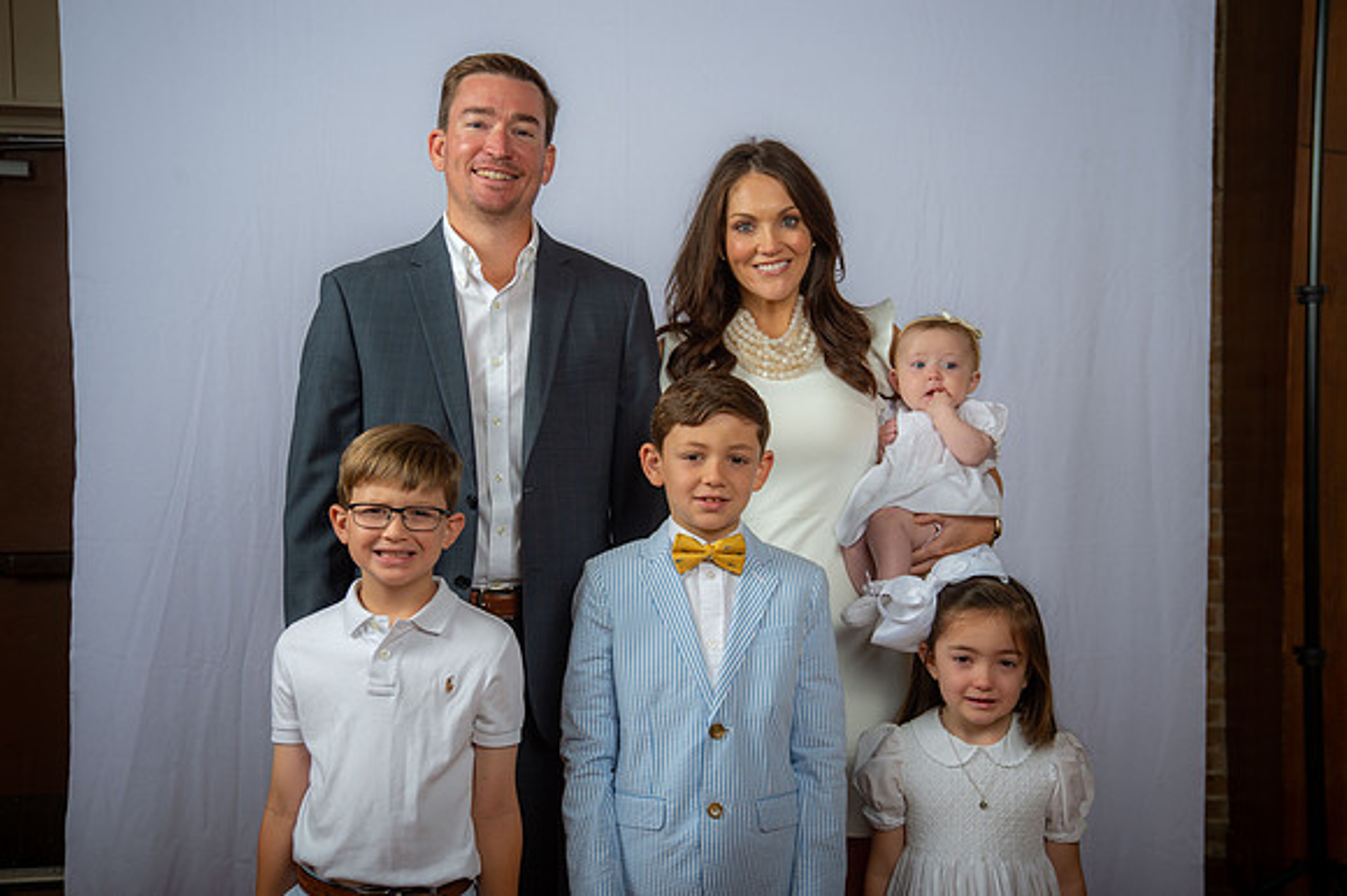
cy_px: 448
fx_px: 1870
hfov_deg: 39.6
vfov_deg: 27.0
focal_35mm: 50
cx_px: 674
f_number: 6.3
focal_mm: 50
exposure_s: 1/200
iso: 250
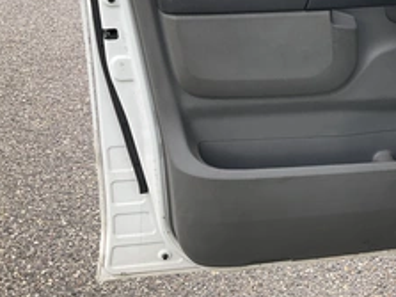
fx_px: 595
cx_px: 302
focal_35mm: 52
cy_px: 57
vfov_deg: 27.4
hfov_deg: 35.9
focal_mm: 3
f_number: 1.8
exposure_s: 1/122
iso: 20
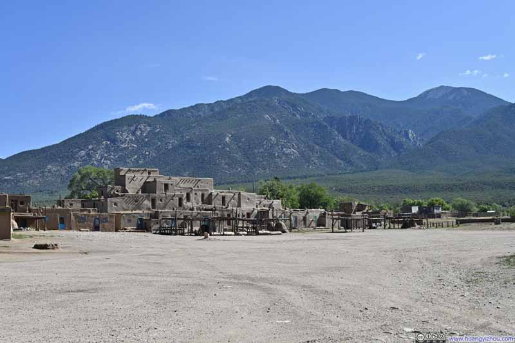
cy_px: 172
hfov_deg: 41.9
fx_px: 672
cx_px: 258
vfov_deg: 28.6
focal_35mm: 47
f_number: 5.6
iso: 64
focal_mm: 47
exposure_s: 1/500
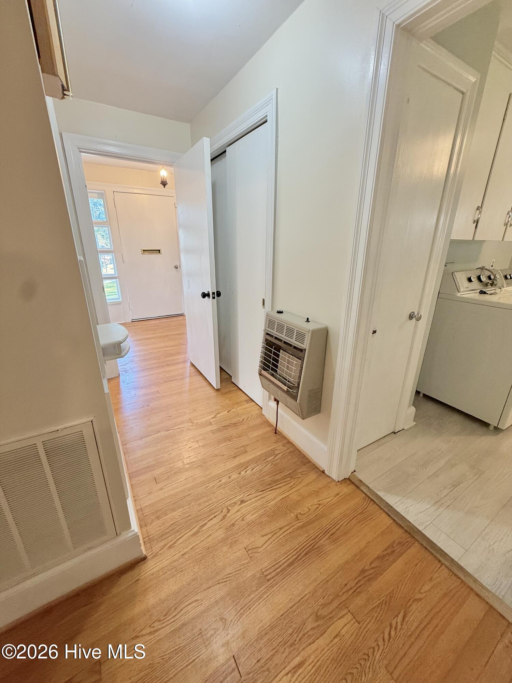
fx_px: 276
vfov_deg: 102.1
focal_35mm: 14
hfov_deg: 85.7
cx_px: 256
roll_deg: +0.0
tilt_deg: -18.6
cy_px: 342
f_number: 2.2
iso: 160
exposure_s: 1/60
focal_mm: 2.22
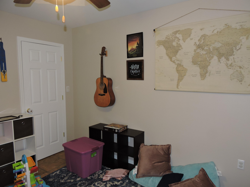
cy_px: 94
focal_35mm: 24
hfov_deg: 71.6
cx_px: 125
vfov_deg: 56.8
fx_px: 173
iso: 200
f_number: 3.3
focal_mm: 4.3
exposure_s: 1/30
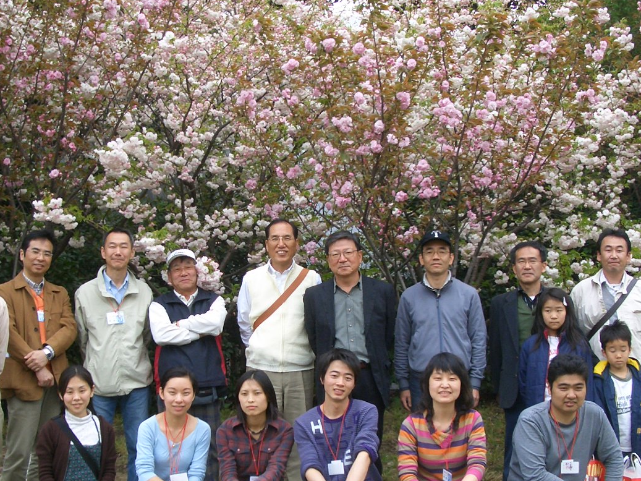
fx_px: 1000
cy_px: 284
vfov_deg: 27.0
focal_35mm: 54
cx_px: 274
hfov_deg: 35.5
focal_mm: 5.8
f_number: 4.3
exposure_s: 1/80
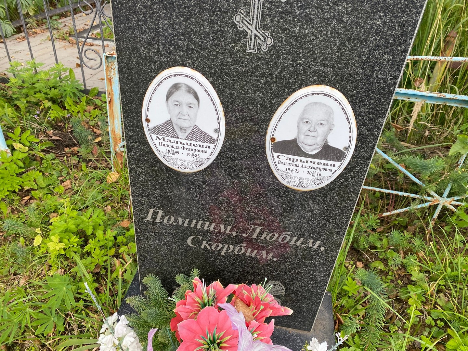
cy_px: 176
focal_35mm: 26
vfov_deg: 53.1
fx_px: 352
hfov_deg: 67.3
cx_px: 234
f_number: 1.8
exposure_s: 1/487
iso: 32
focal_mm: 4.25
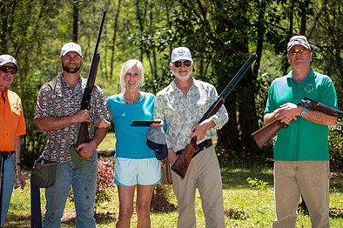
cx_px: 180
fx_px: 981
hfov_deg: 19.8
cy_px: 136
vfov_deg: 13.3
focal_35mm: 103
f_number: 2.8
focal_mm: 70
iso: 50
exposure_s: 1/250
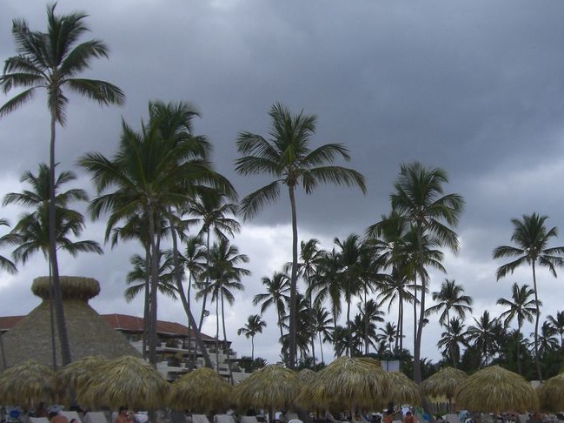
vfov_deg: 24.4
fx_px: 977
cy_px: 253
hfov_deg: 31.6
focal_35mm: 60
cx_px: 425
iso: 64
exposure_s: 1/125
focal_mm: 6.2
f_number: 8
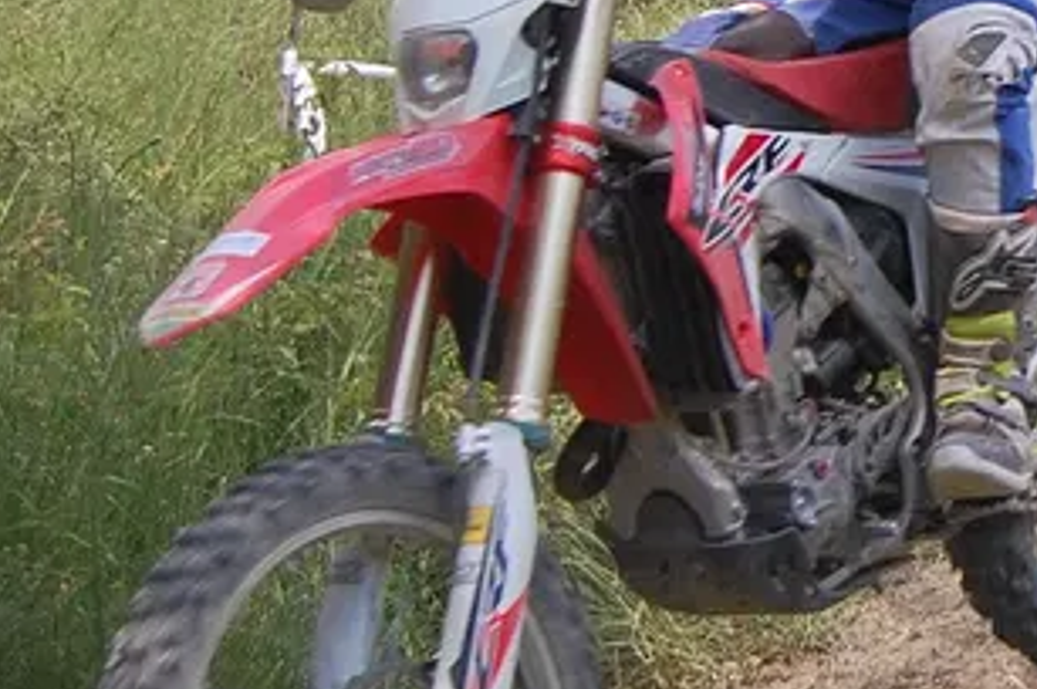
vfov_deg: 10.5
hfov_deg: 15.2
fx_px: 3712
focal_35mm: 129
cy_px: -98
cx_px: 1304
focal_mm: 22
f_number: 4
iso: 360
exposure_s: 1/1000
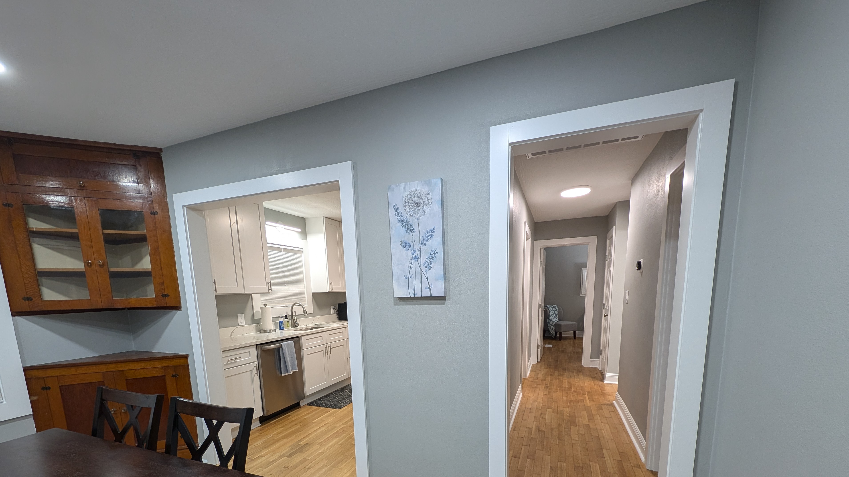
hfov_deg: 106.8
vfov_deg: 70.9
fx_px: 315
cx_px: 425
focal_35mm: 14
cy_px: 338
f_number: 1.95
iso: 81
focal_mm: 2.23
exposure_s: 1/30
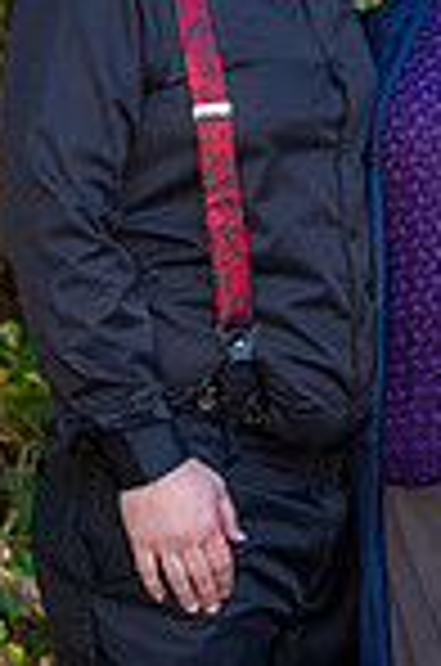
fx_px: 3655
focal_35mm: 198
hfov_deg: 6.9
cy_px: 176
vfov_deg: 10.4
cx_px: 439
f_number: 4.5
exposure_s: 1/200
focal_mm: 65
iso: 900
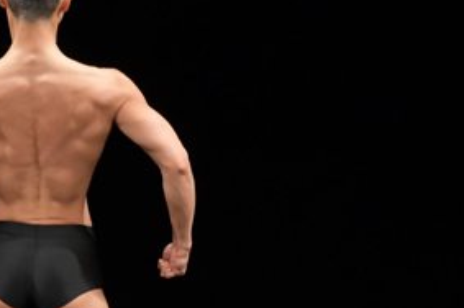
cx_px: -165
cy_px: 283
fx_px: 9527
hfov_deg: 2.8
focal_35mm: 740
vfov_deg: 1.9
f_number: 5.6
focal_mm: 180
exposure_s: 1/400
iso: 2500
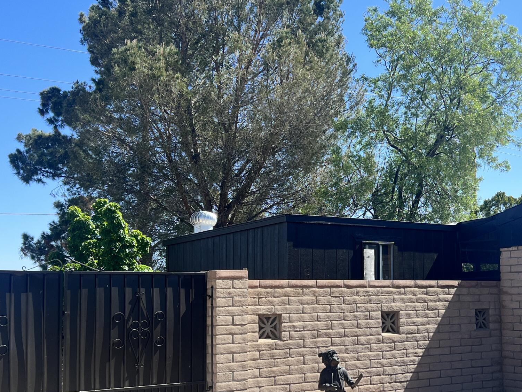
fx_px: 784
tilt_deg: +3.5
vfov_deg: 28.0
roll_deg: +0.9
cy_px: 240
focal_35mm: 52
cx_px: 337
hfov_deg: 36.5
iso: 50
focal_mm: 5.7
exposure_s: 1/3704
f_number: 1.5
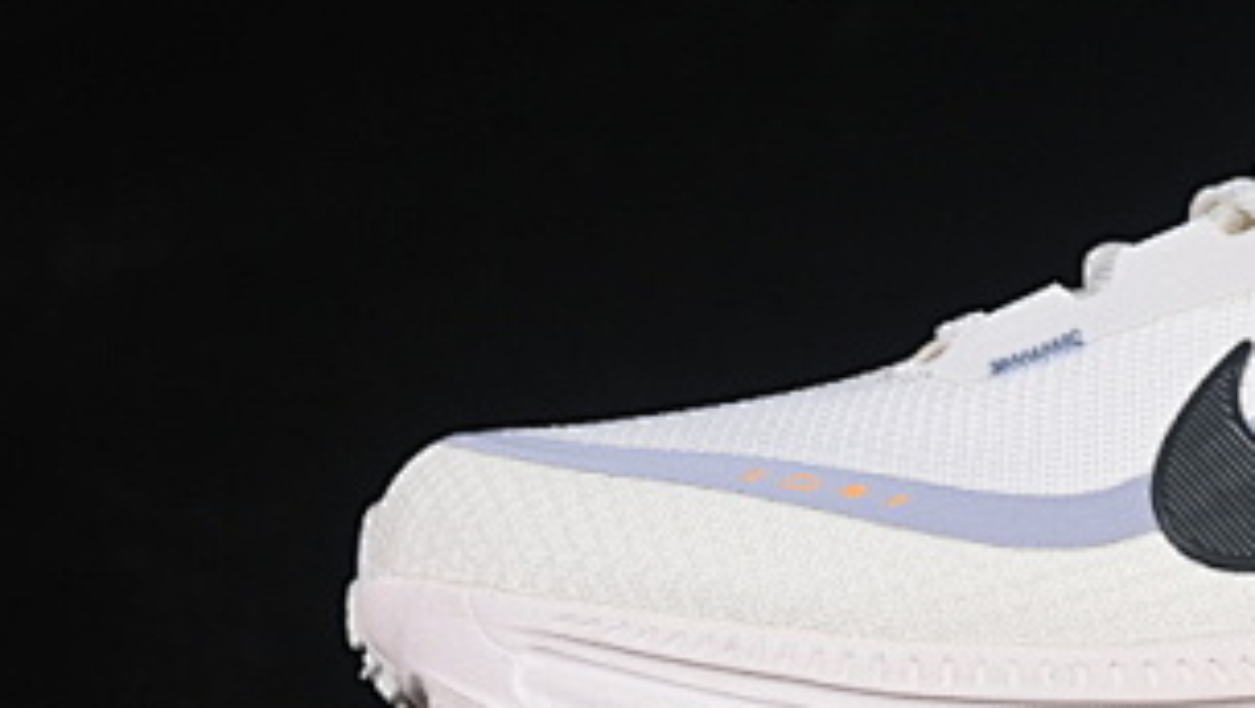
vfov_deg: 5.9
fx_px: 6859
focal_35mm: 206
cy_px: 315
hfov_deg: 10.3
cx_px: 1506
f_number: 8
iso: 160
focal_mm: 50
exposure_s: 1/80
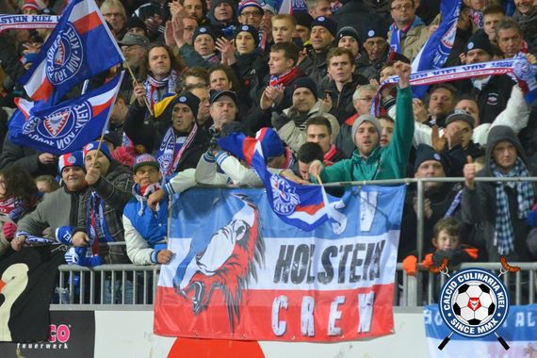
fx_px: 4475
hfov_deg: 6.9
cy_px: 179
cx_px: 268
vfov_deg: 4.6
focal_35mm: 300
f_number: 2.8
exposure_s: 1/640
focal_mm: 200
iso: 4000
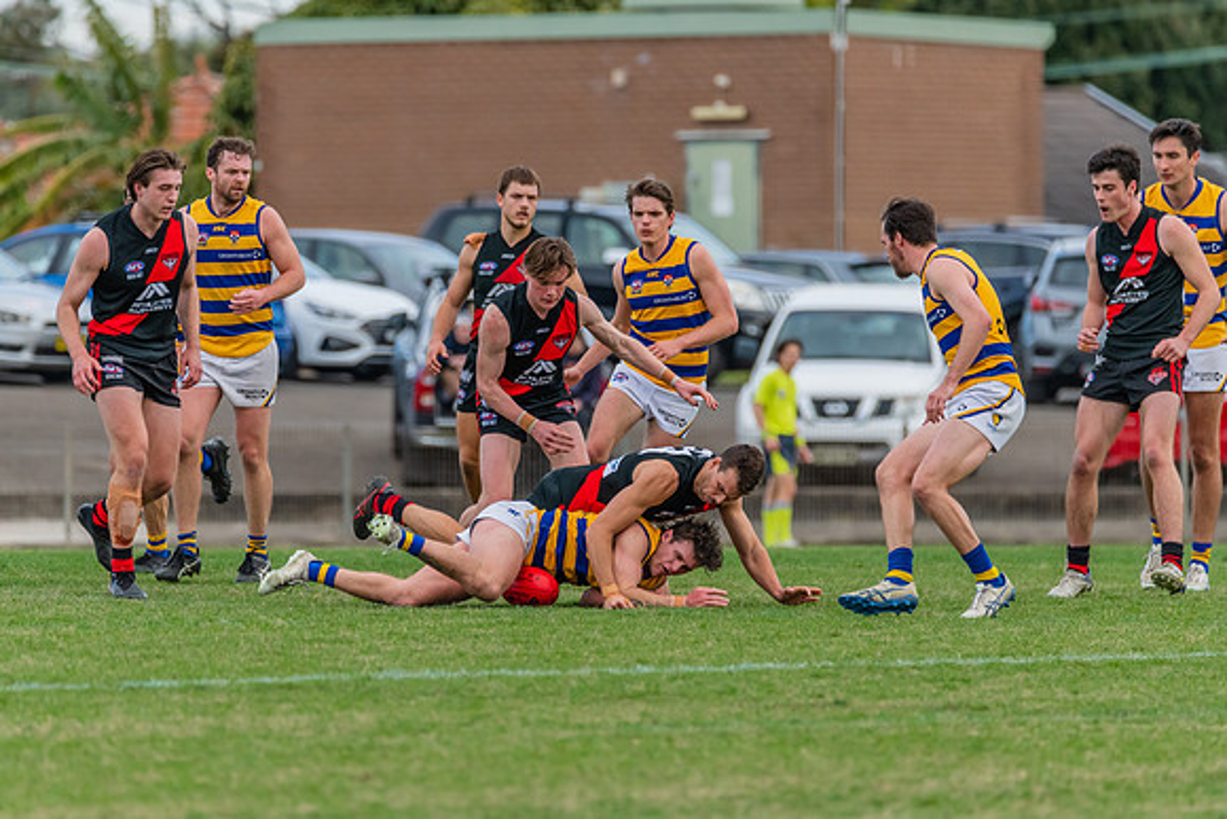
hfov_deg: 4.1
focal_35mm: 509
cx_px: 556
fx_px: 17340
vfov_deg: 2.7
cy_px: 398
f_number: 6.3
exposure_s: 1/1600
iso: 1400
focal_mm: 460
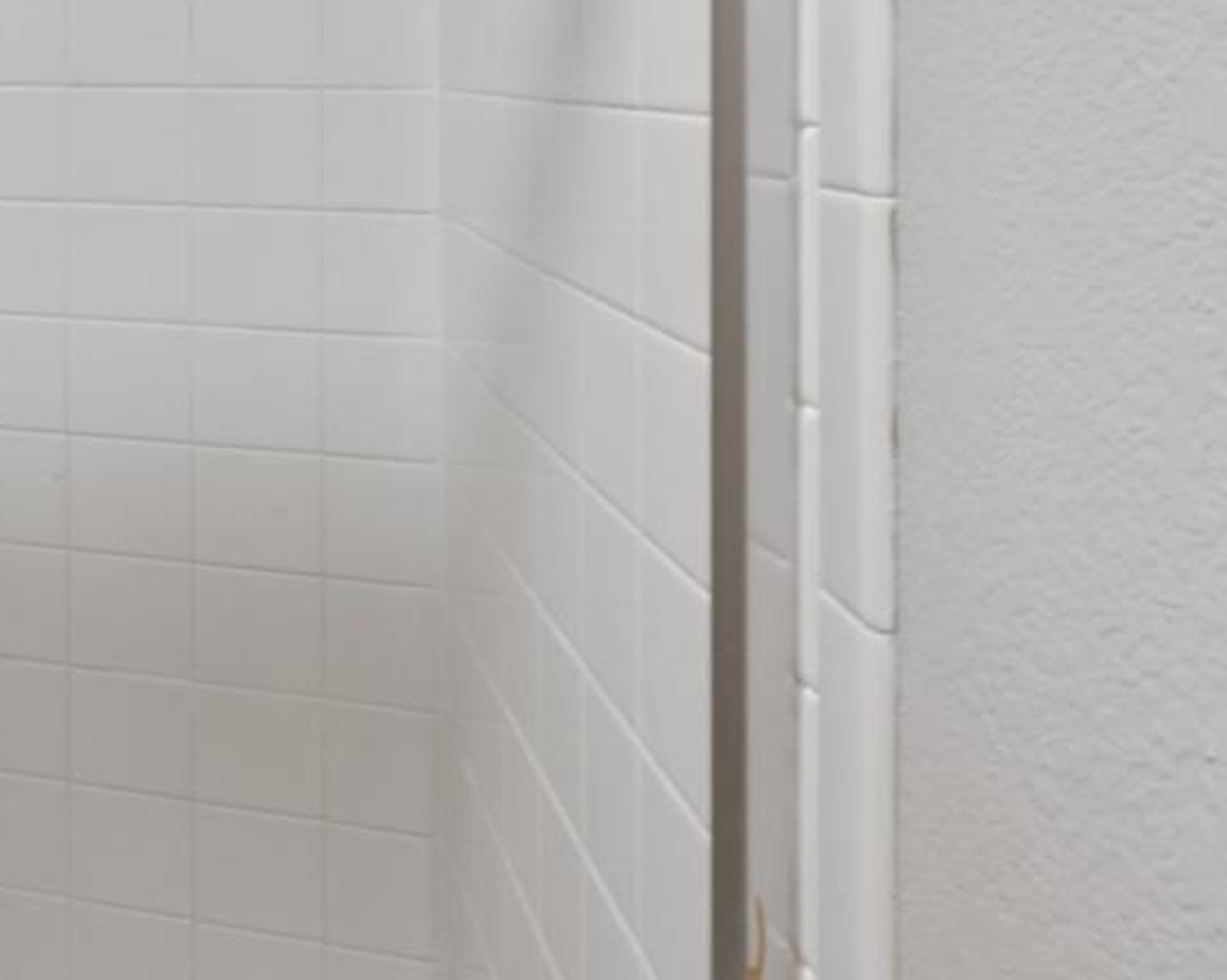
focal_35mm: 38
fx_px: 1379
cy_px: 353
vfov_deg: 38.8
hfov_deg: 33.5
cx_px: -404
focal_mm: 14
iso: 100
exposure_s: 3.2
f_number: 22
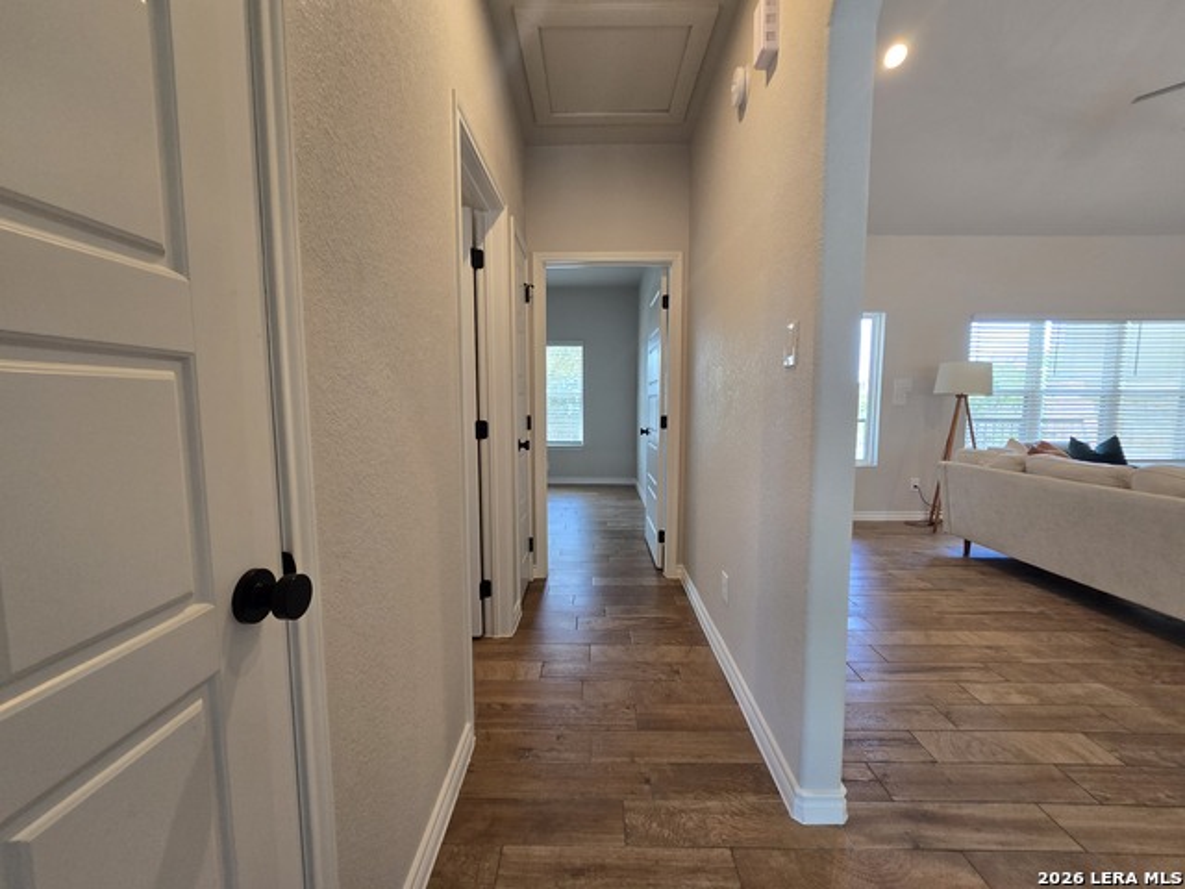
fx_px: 445
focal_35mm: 13
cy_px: 444
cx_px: 592
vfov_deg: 89.9
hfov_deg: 106.2
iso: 160
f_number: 2.2
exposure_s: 1/60
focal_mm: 2.2
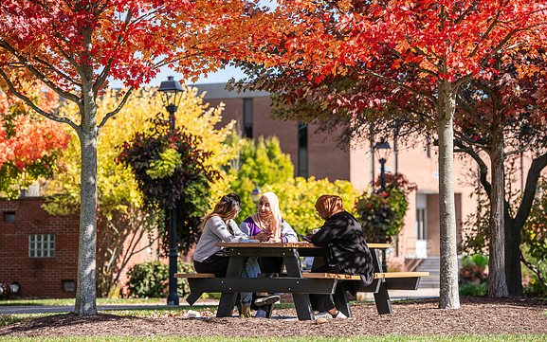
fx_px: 1864
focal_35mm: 125
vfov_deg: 10.5
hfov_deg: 16.7
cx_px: 274
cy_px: 160
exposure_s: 1/500
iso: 160
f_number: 4
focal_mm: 122
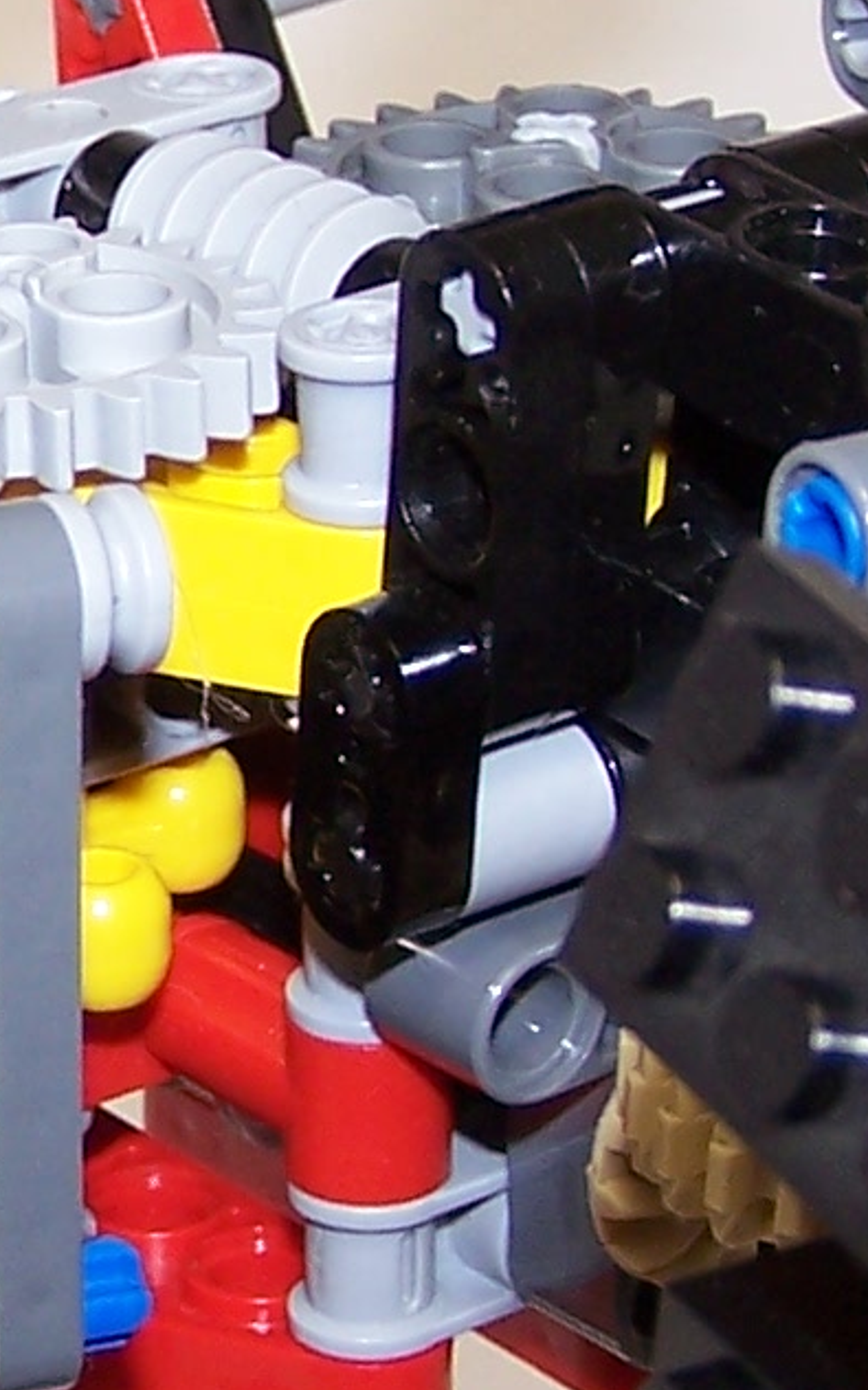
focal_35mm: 164
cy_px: 520
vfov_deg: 12.8
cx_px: -294
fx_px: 6214
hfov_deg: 7.9
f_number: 2.8
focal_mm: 6.3
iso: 80
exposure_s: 1/60
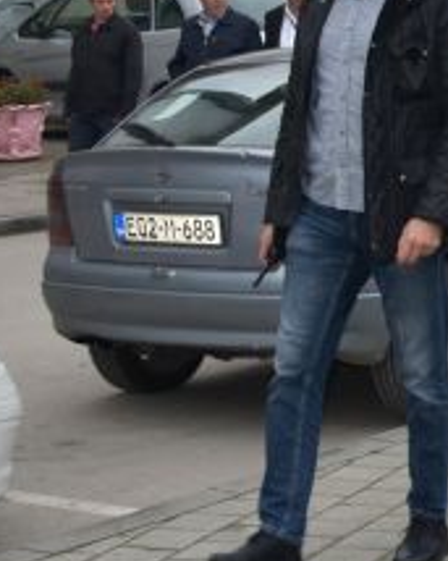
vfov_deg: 14.6
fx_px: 2185
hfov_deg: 11.3
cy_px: 245
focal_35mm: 132
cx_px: 658
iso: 100
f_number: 4
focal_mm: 25
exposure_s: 1/100
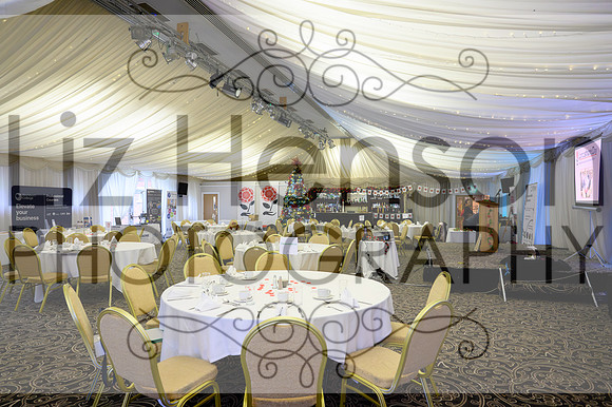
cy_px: 204
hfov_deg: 73.8
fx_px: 408
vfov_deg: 53.1
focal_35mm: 24
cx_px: 306
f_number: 4
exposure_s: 1/160
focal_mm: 24
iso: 5000
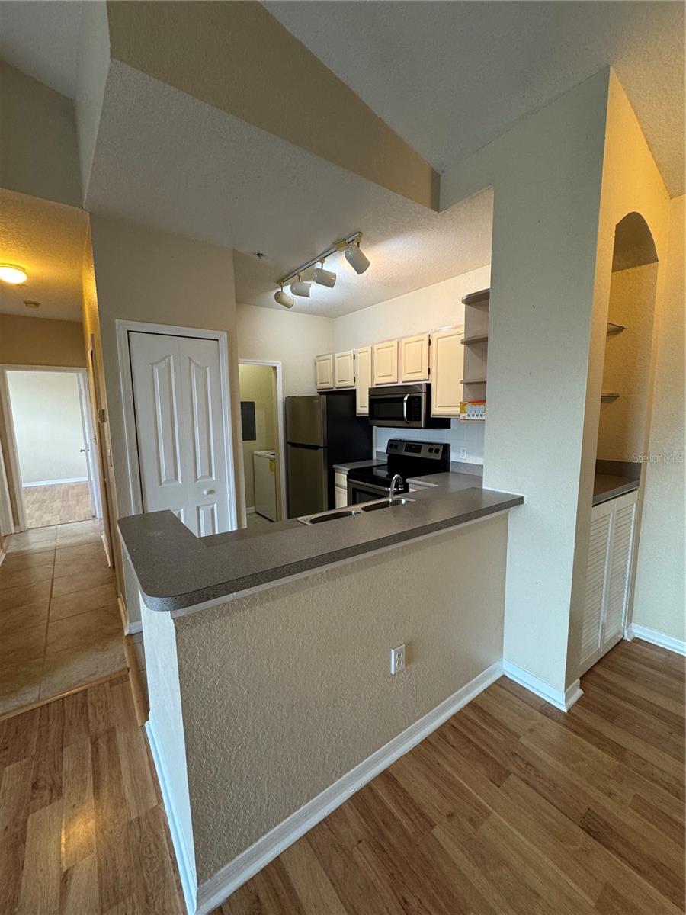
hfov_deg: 85.7
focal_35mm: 14
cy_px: 458
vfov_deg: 102.1
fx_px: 370
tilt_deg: -7.9
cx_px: 343
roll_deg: +1.3
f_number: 2.2
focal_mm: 2.22
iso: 200
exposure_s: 1/60
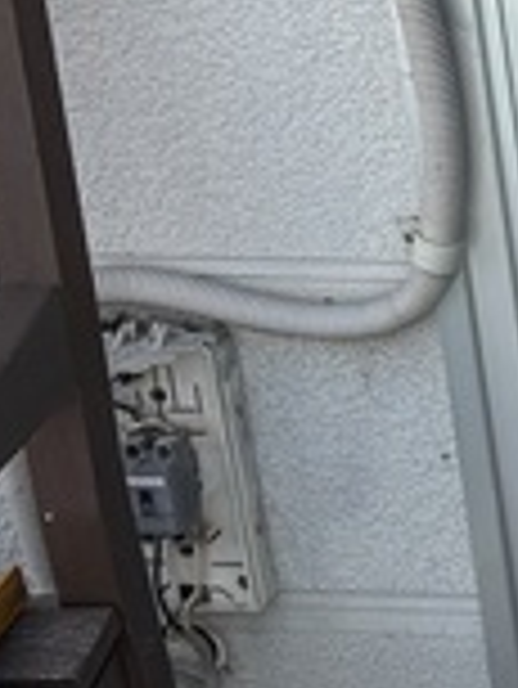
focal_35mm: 145
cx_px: 1338
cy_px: 468
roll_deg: -0.3
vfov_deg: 13.6
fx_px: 2889
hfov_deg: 9.0
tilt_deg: -25.7
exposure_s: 1/716
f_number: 1.6
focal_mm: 5.96
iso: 50
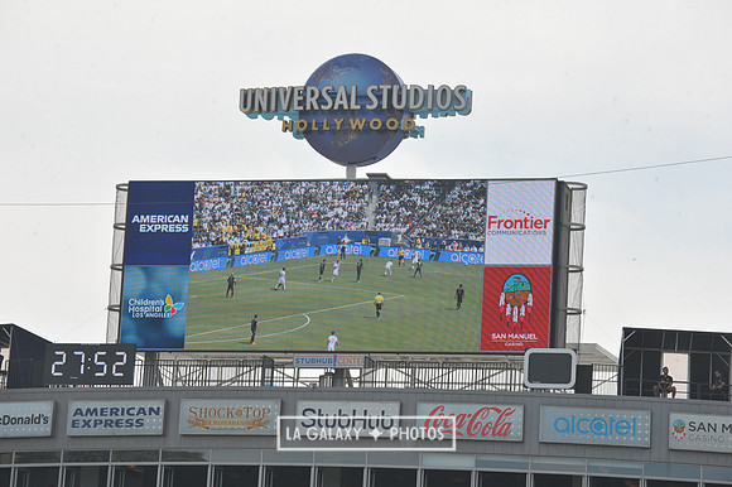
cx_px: 366
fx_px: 3556
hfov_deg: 11.8
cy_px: 244
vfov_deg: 7.8
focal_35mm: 175
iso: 320
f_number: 13
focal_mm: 175
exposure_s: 1/640
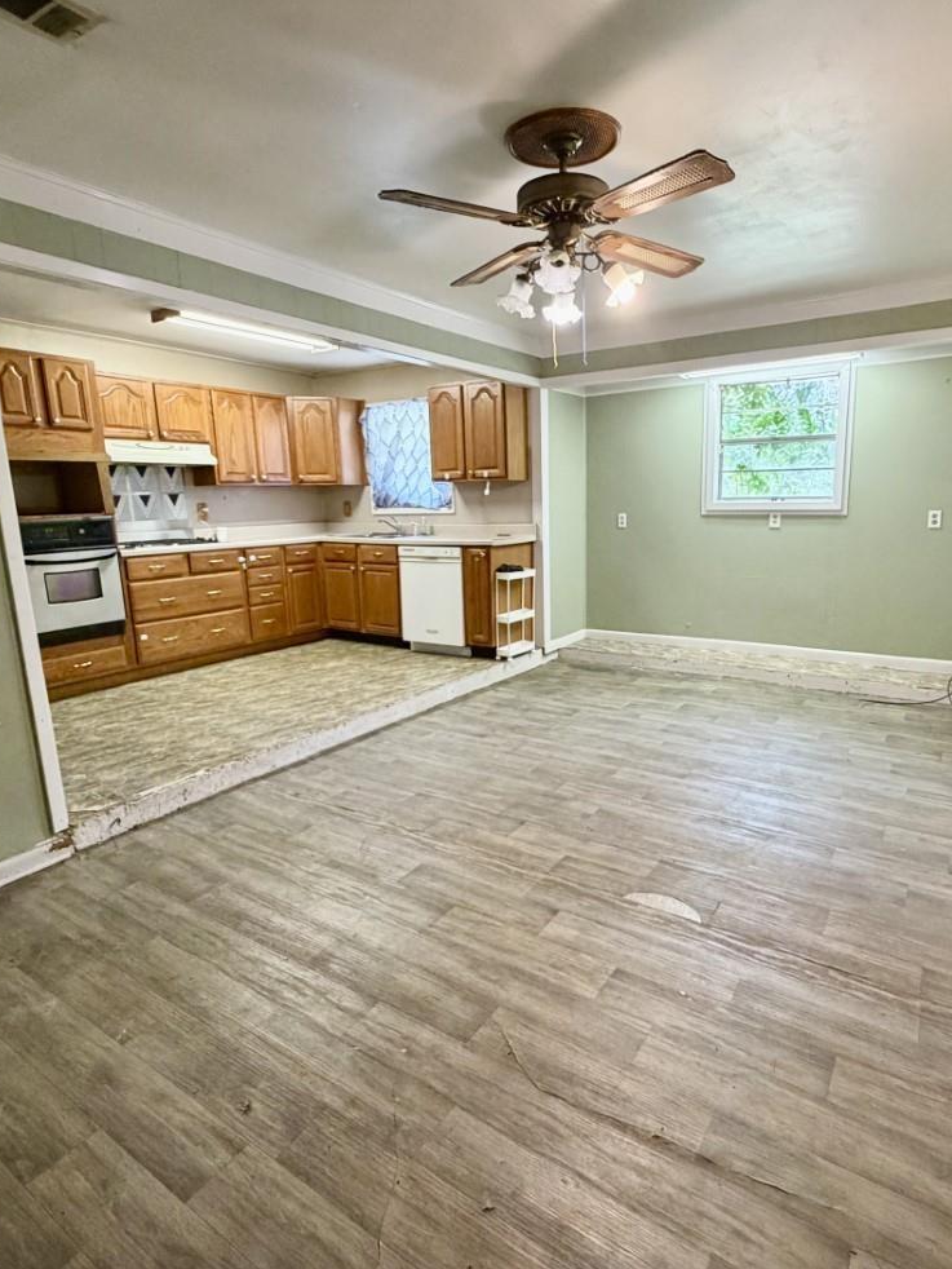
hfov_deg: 68.5
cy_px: 624
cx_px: 532
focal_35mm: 19
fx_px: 696
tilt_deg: -11.0
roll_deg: +1.8
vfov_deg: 84.6
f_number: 2.2
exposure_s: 1/60
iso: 250
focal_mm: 2.22
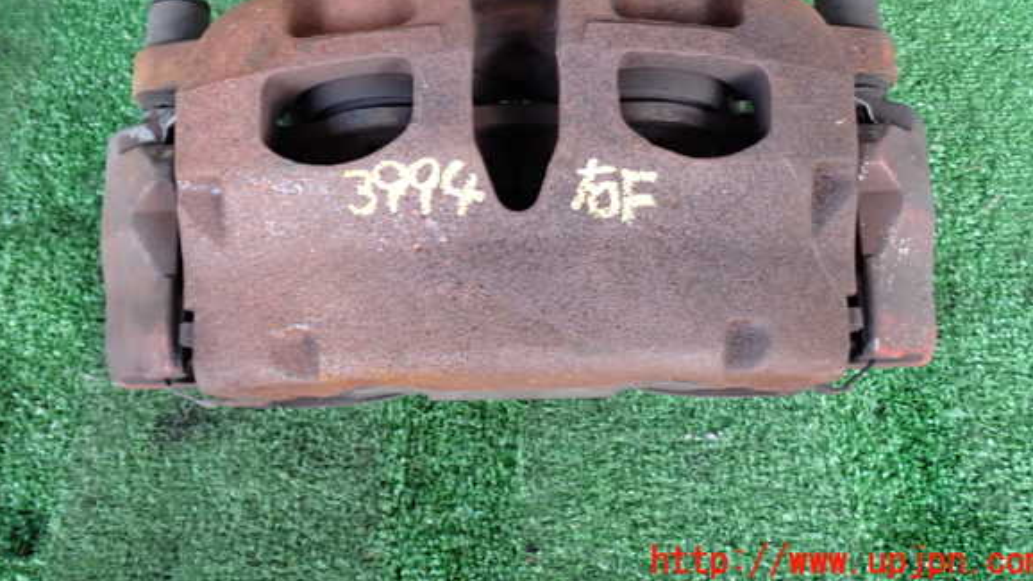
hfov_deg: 47.4
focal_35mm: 43
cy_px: 182
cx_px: 518
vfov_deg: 27.5
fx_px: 1178
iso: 200
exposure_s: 1/40
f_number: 2.7
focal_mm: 6.83
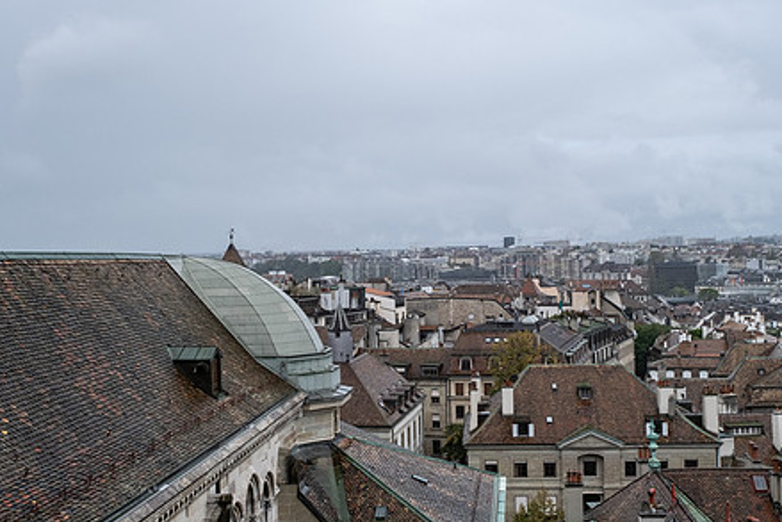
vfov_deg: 32.7
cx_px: 431
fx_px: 891
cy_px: 257
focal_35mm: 41
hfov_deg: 47.3
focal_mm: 20.6
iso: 320
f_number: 5.6
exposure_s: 1/800
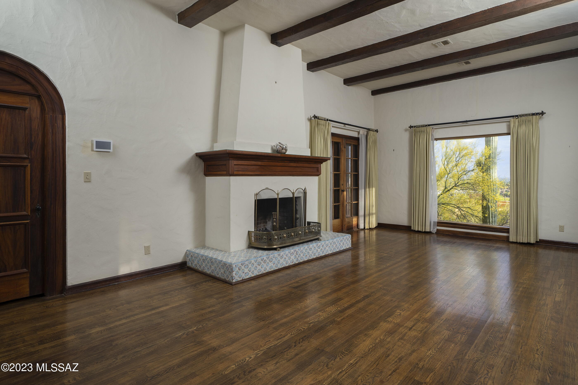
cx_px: 289
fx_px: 289
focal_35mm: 18
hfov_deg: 90.0
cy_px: 192
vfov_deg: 67.4
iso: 200
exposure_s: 1/160
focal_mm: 18
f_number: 5.6
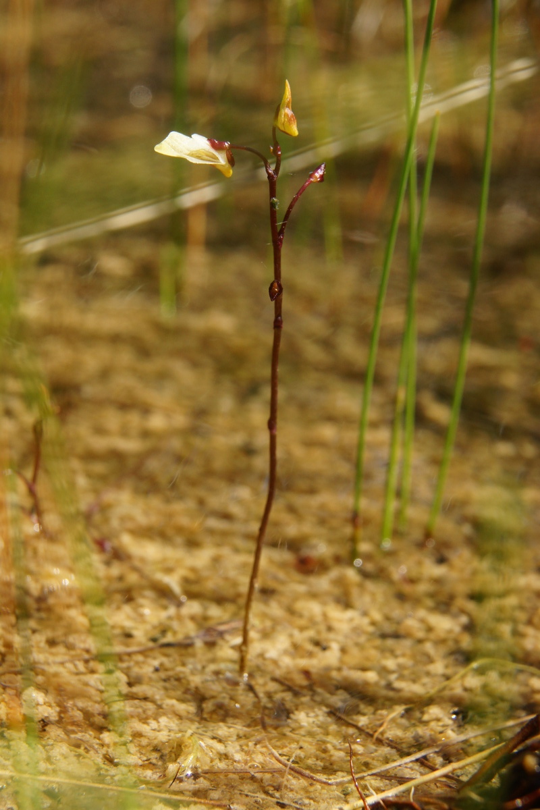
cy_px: 405
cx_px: 270
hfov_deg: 13.0
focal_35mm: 105
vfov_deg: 19.5
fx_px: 2362
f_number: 11
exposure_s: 1/80
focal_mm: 70
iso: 400
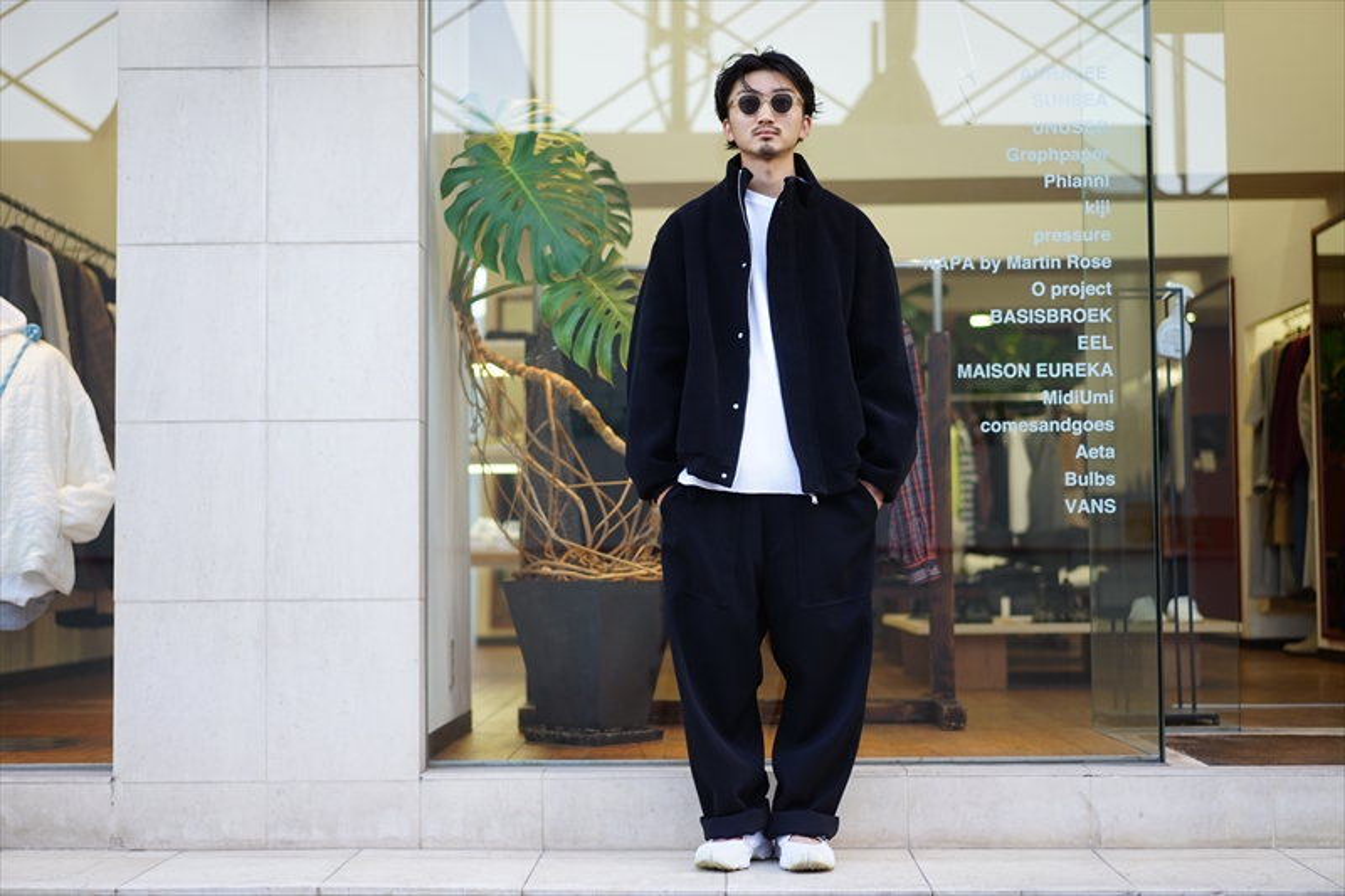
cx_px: 672
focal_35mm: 55
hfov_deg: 36.3
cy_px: 448
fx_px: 2054
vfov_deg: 24.6
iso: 100
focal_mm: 55
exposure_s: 1/125
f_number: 1.8
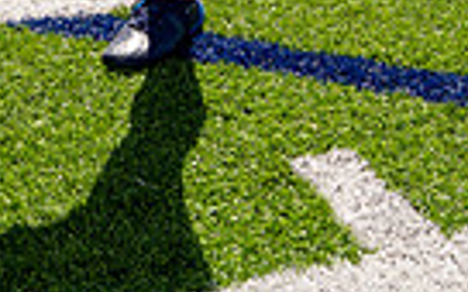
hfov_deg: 17.6
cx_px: 127
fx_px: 1505
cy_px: -474
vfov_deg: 9.5
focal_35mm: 118
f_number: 6.3
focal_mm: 35
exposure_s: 1/200
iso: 80
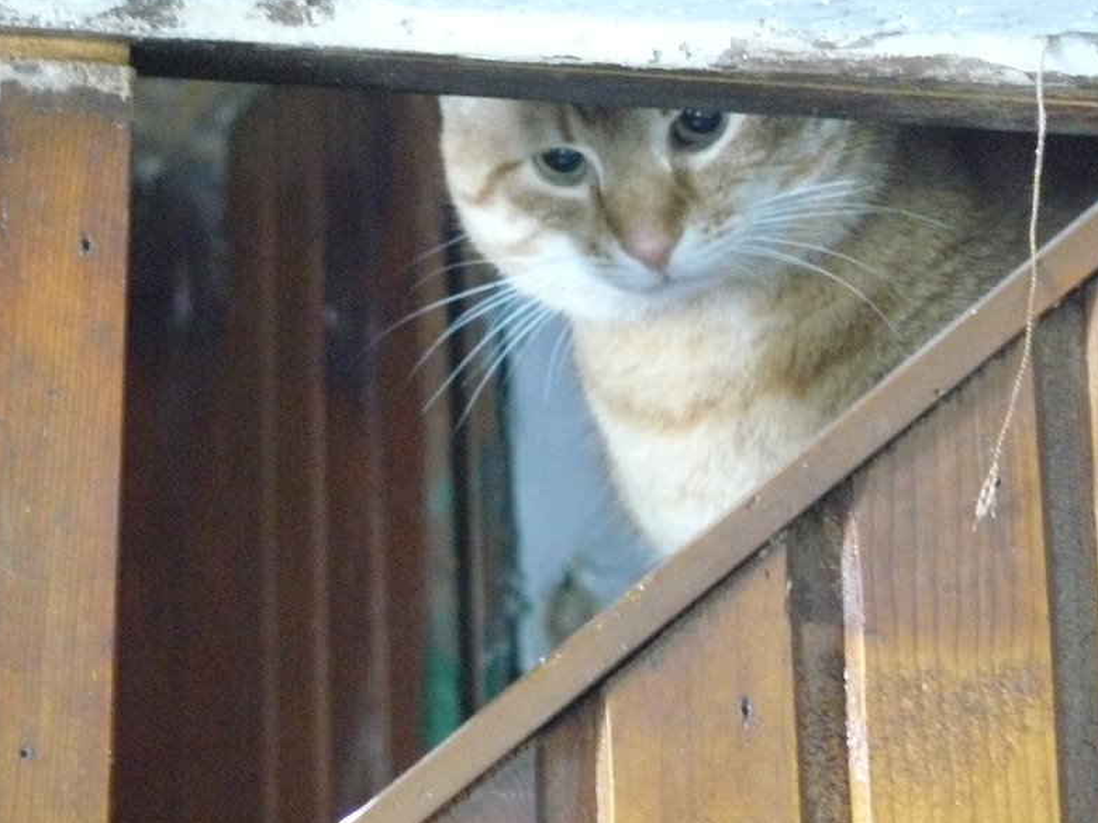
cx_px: 595
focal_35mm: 444
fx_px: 14083
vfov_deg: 3.3
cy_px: 298
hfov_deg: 4.5
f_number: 3.3
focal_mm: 56.3
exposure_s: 1/4
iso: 800
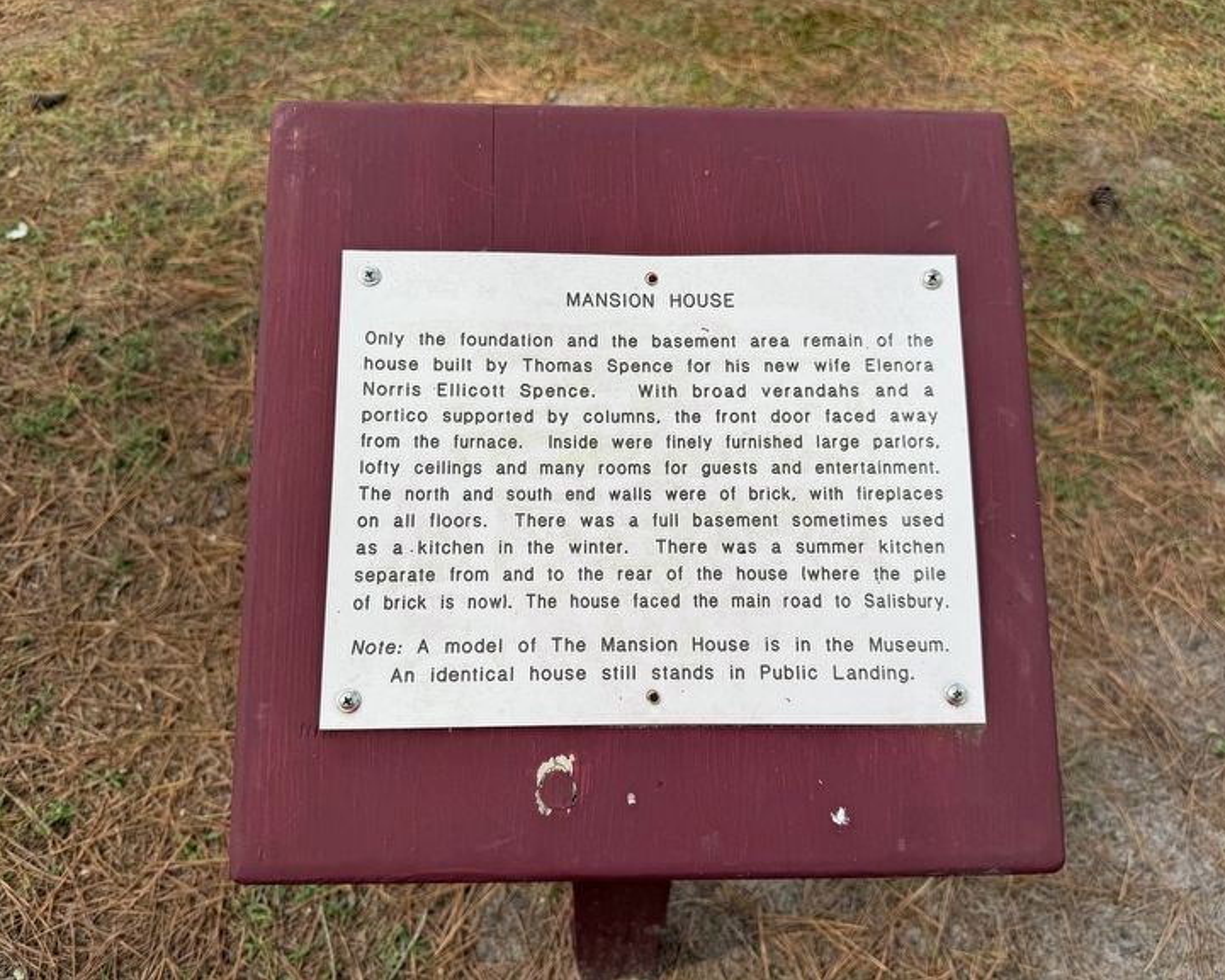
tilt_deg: -49.0
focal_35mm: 26
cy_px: 474
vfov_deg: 54.9
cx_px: 612
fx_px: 943
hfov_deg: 66.0
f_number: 1.78
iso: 80
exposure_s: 1/722
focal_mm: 6.76
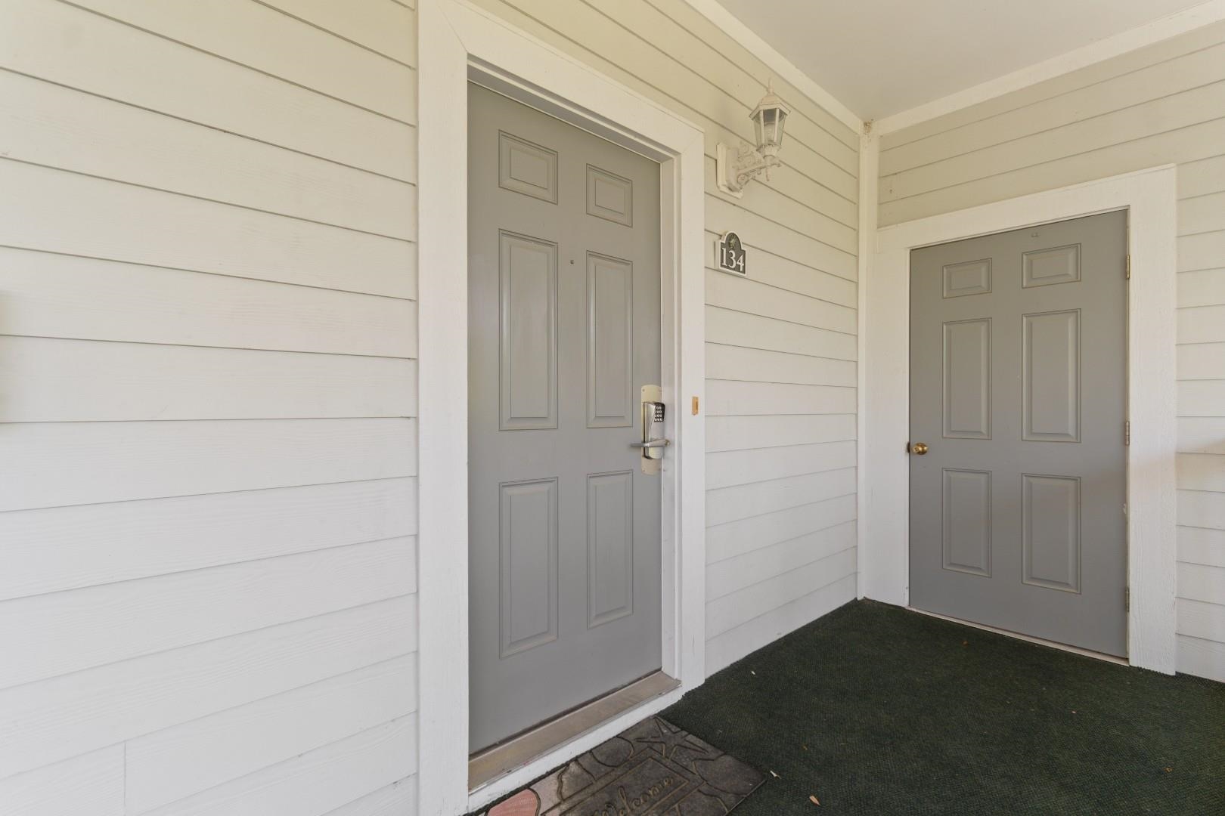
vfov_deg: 77.3
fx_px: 510
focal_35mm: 15
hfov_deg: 100.4
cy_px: 408
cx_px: 612
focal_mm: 10
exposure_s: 1/13
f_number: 4.5
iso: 100
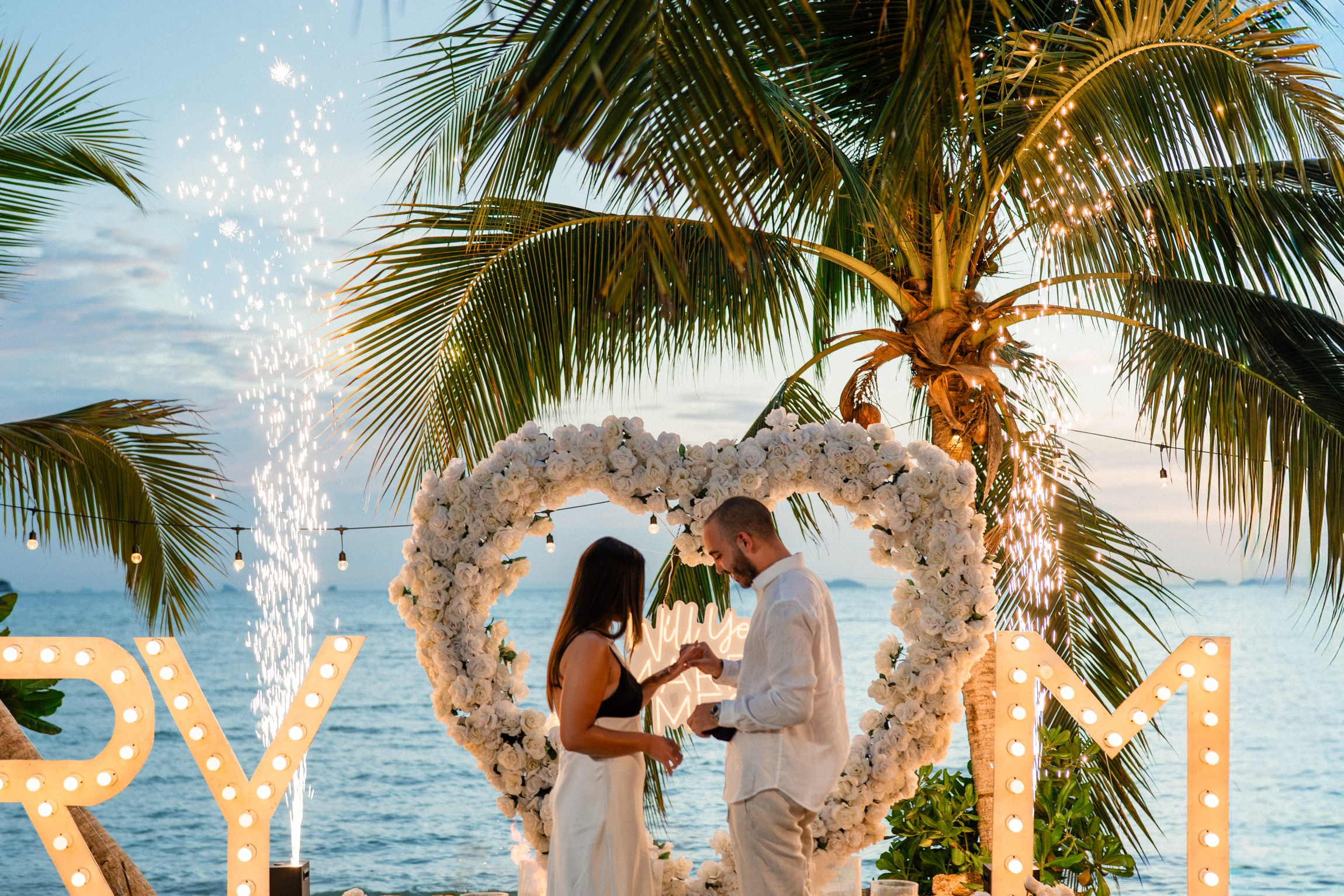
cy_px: 427
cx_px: 676
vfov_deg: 25.2
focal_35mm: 54
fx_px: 2001
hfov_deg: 37.1
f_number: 2.5
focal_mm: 50
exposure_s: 1/400
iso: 1000
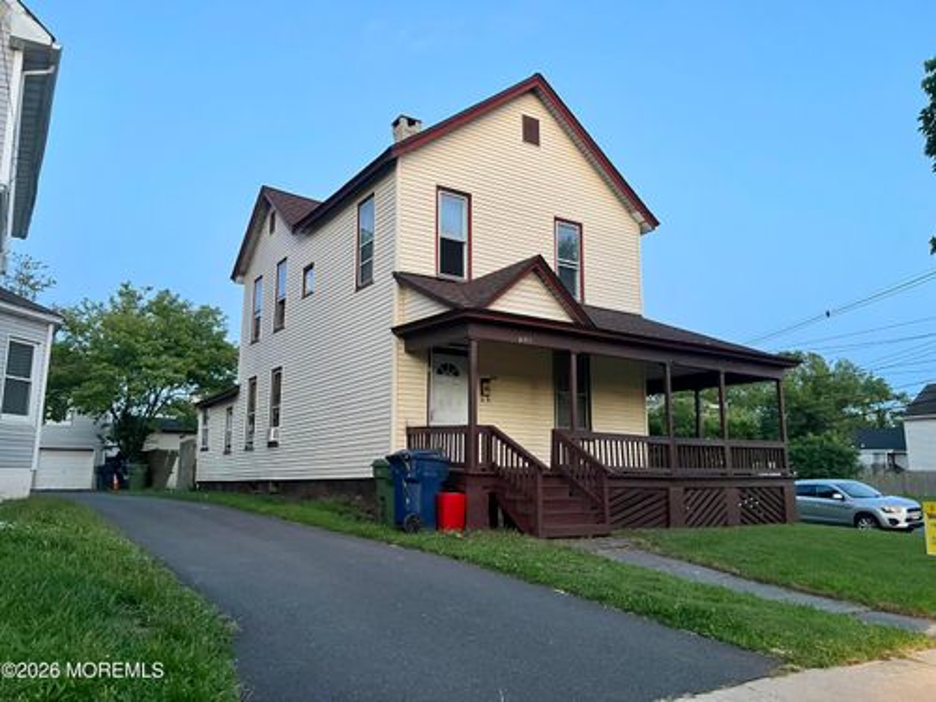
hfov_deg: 67.3
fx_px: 703
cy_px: 351
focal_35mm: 26
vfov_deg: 53.1
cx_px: 468
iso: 400
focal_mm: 5.7
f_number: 1.5
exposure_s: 1/60
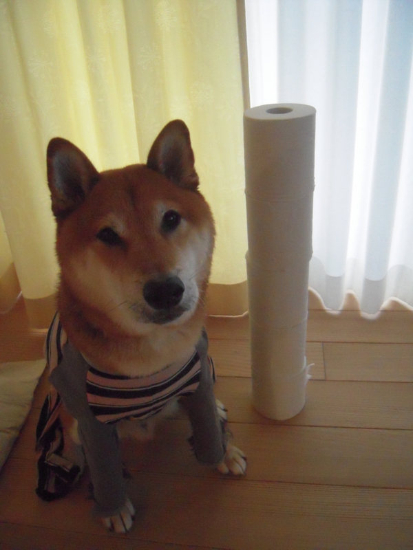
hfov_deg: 49.7
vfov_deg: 63.4
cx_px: 206
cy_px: 275
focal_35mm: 28
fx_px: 445
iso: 1600
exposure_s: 1/80
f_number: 2.7
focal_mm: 5
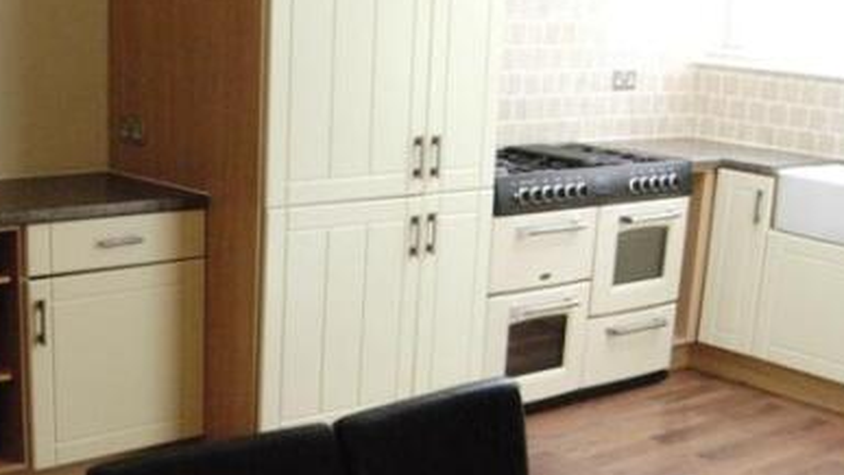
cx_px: 219
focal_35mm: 59
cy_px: 358
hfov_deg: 34.7
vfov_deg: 20.2
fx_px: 1321
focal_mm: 7.5
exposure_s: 1/161
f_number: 4.3
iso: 400
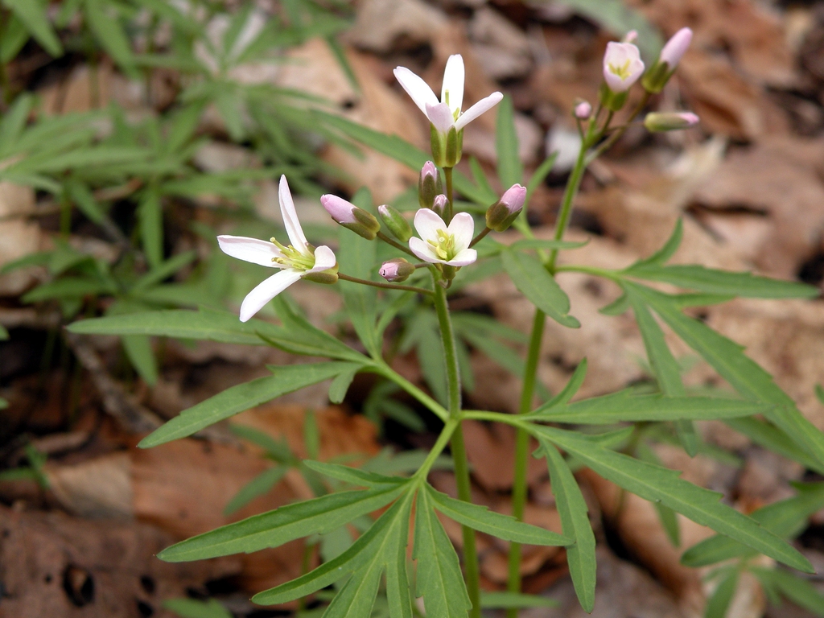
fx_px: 1595
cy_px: 309
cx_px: 412
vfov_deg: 21.9
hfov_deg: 29.0
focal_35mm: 67
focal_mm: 11.9
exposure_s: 1/147
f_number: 3.5
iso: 64
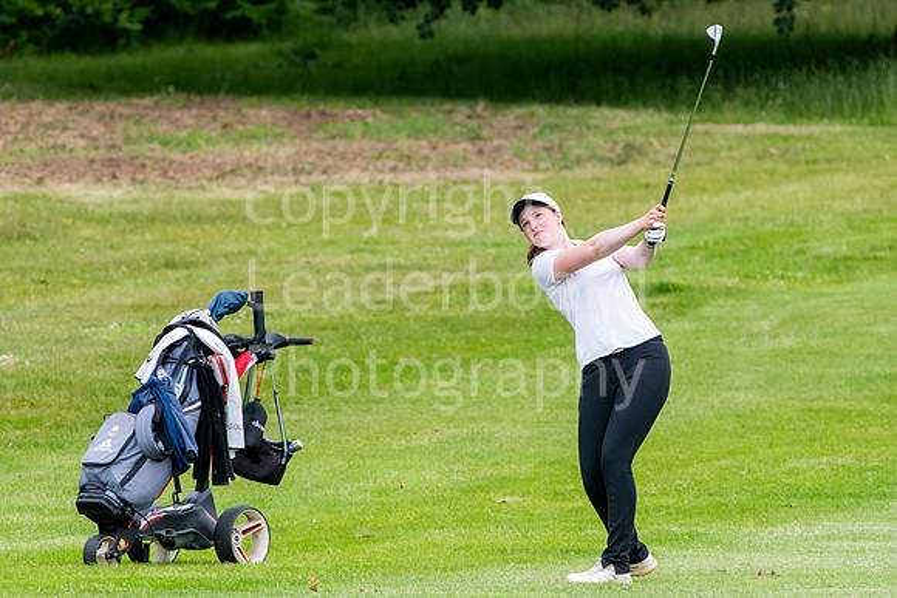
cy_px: 299
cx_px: 448
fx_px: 16448
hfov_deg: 3.1
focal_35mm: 660
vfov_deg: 2.1
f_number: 8
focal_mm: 440
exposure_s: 1/1000
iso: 1600
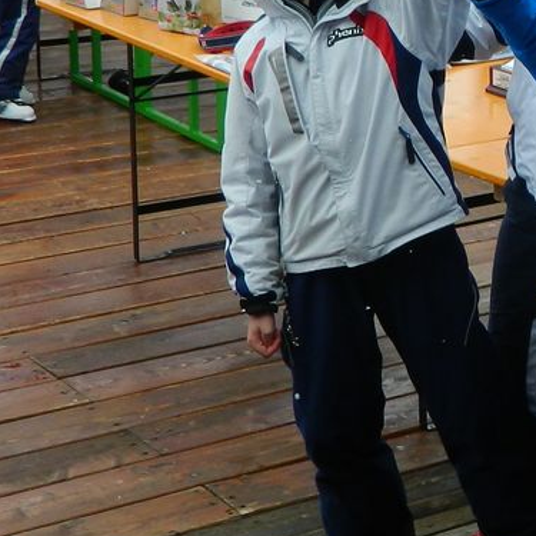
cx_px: 729
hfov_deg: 14.2
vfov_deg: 14.8
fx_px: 2050
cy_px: 84
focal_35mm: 117
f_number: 3.2
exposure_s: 1/800
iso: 80
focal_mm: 5.6
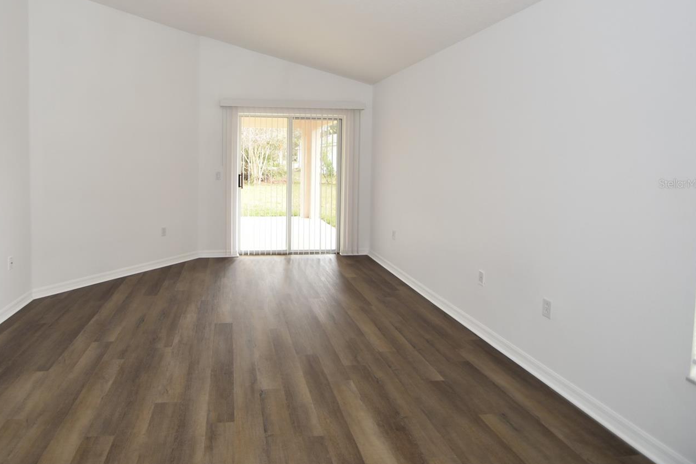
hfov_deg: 85.5
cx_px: 267
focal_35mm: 19
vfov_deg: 63.9
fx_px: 367
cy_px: 184
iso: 220
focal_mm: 10
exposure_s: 1/60
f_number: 4
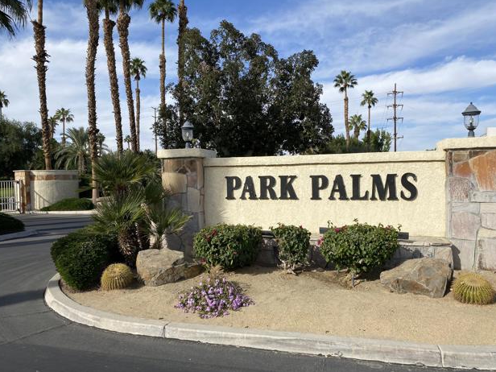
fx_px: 387
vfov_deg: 51.4
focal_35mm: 27
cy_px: 190
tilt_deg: -2.3
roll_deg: +1.3
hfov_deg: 65.3
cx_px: 249
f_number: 1.8
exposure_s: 1/3401
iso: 32
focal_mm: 4.25
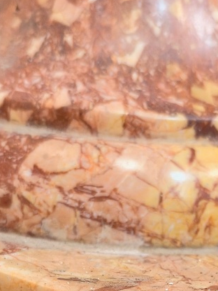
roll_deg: -6.4
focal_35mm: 78
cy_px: 332
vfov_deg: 23.3
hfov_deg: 18.8
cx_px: 154
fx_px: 654
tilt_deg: -23.8
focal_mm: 6.93
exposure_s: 1/50
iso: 320
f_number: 1.48
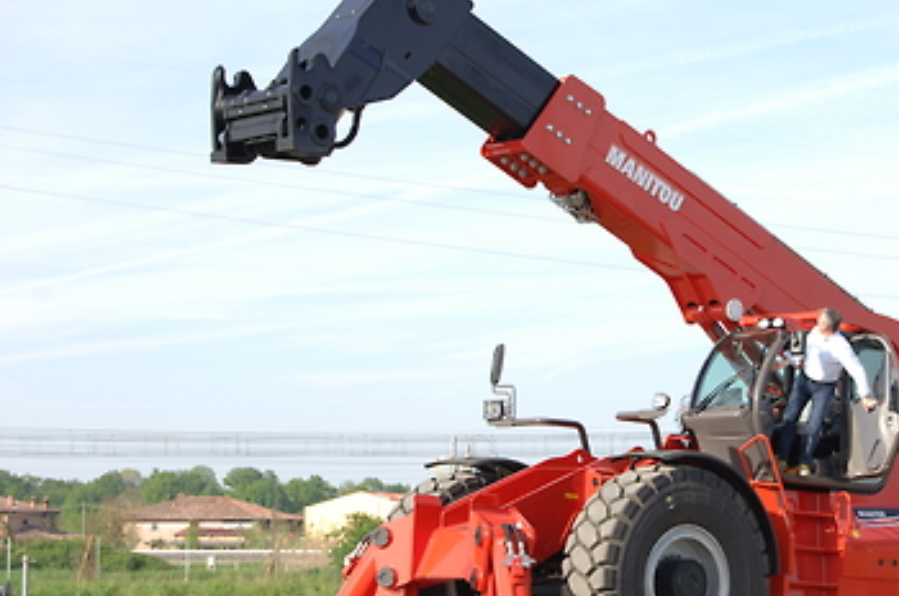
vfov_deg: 13.2
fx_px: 2567
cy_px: 319
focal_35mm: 103
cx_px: 619
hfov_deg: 19.8
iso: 100
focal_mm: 48
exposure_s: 1/125
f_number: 8
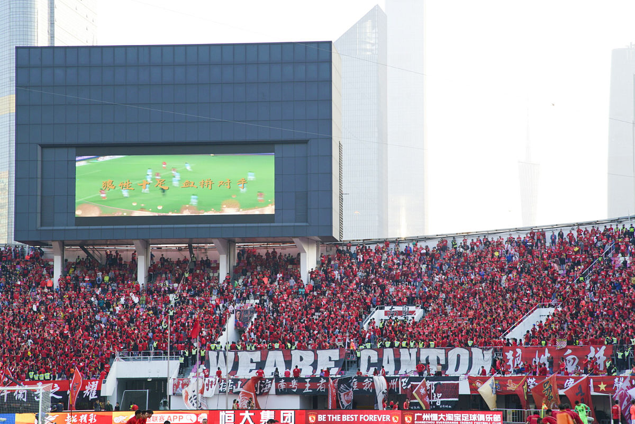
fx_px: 1853
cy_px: 212
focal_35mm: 105
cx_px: 318
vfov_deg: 13.1
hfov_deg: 19.4
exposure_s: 1/40
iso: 250
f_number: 11
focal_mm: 105
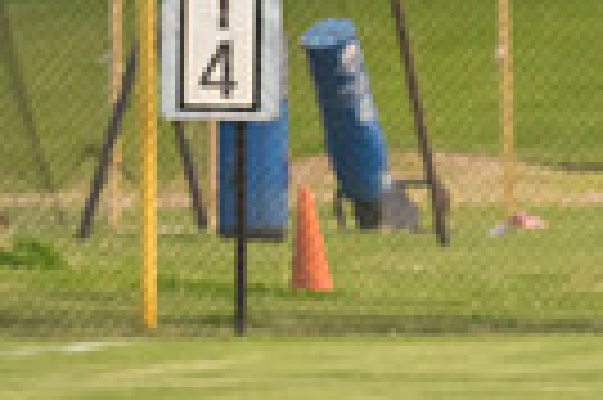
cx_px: -459
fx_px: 21698
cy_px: 382
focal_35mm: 1297
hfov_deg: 1.6
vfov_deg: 1.1
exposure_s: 1/2000
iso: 1000
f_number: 5.6
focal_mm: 200
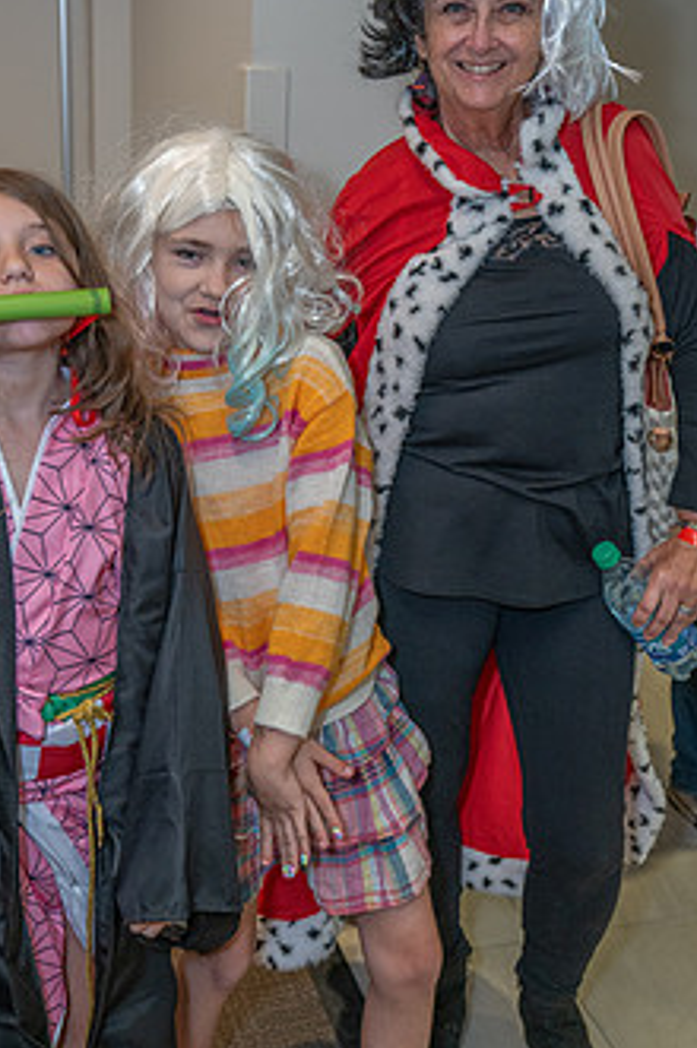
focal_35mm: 49
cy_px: 450
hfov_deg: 27.4
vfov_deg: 40.3
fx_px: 1426
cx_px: 266
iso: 2500
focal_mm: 36
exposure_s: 1/160
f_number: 4
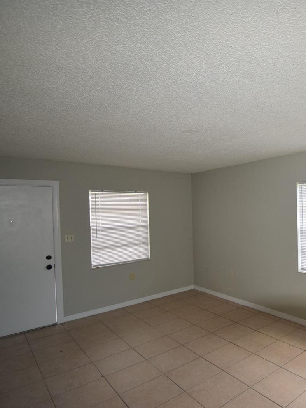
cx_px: 287
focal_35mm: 22
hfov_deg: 52.2
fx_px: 259
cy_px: 206
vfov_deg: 76.4
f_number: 5
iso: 800
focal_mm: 10
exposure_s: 1/100
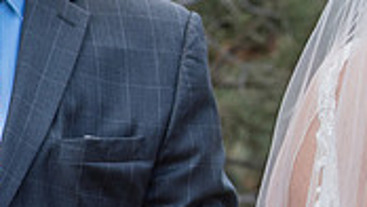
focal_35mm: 394
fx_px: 3835
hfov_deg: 5.4
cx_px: 746
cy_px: -114
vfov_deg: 3.1
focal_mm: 85
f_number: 5.6
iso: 320
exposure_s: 1/500
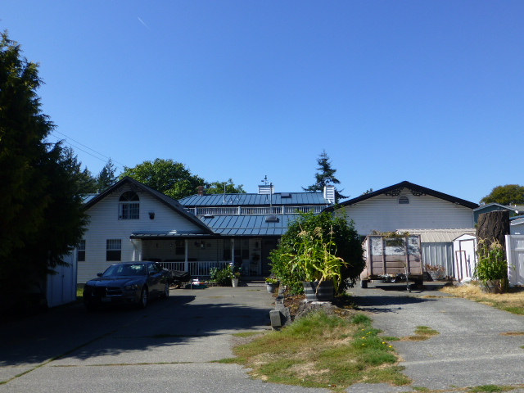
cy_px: 196
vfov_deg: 46.8
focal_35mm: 30
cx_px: 262
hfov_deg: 60.0
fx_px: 454
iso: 100
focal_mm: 5.4
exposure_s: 1/800
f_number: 4
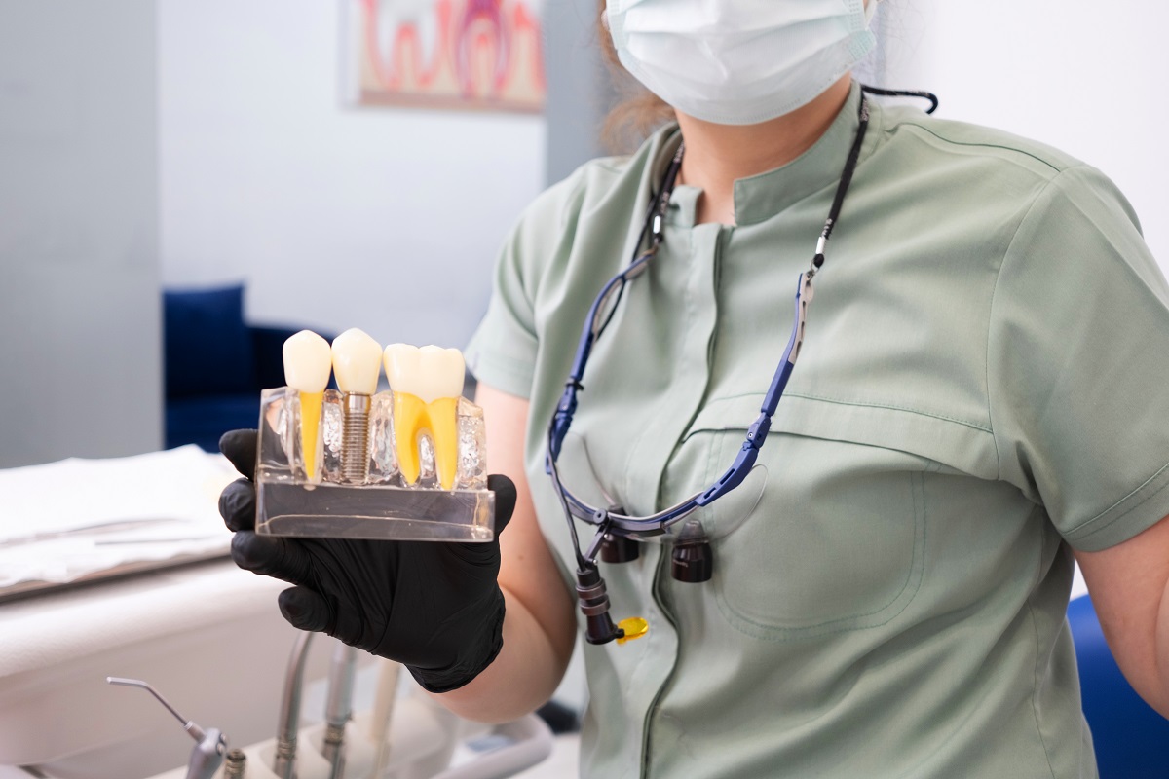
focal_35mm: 41
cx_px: 584
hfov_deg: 47.4
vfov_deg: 32.6
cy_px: 390
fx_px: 1331
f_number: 2.8
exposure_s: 1/60
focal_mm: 27
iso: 320
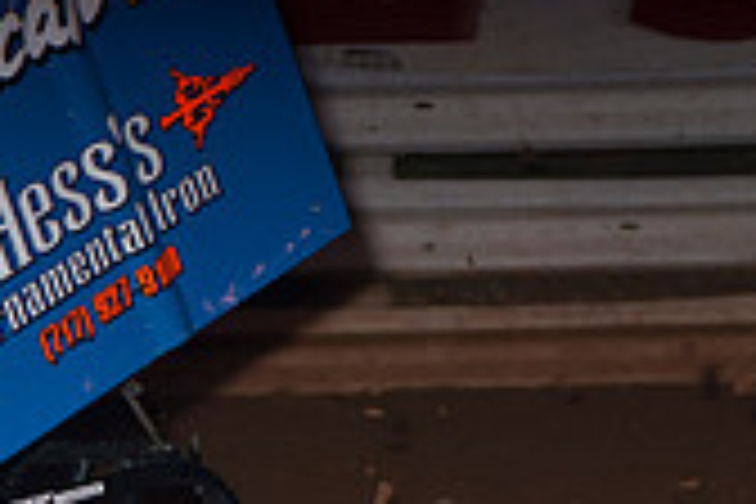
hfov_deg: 4.6
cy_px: 738
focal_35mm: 445
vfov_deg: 3.1
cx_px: -464
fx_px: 9344
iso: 200
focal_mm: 86
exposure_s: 1/400
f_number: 4
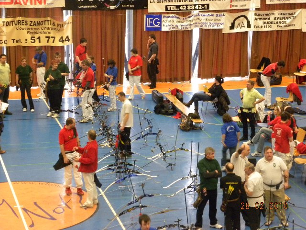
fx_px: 1034
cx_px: 153
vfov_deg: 12.7
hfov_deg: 16.8
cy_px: 115
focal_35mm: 117
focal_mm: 20.8
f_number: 4
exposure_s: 1/20.4
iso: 400
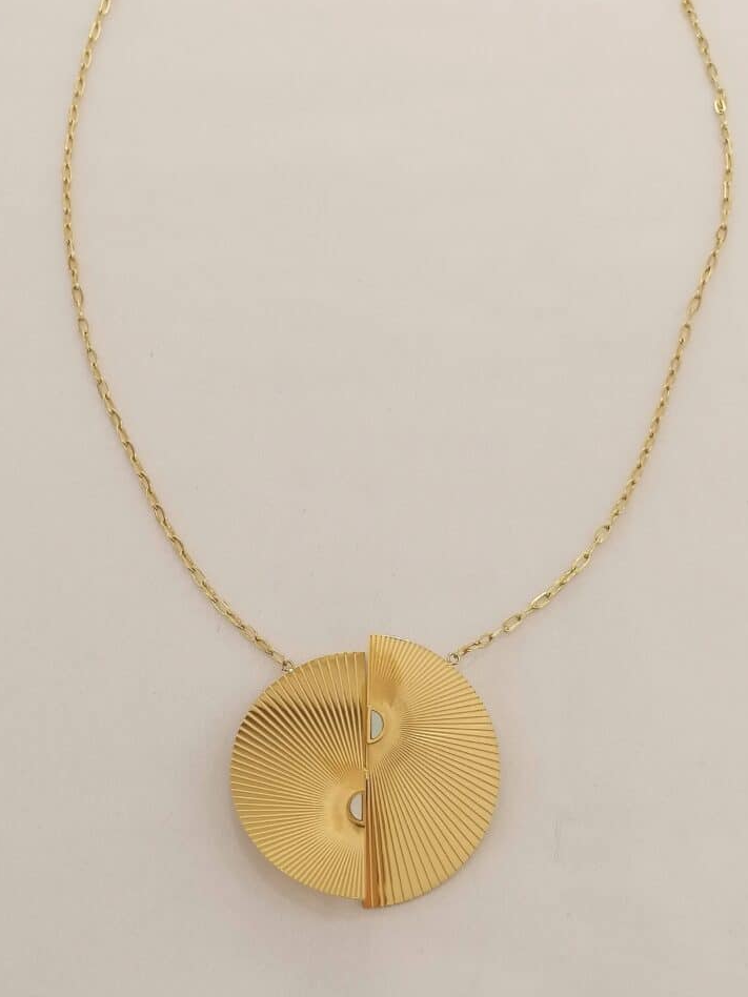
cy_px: 484
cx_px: 391
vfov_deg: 35.5
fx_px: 1556
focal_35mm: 54
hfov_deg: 27.0
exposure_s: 1/50
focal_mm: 4.75
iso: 80
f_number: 1.8
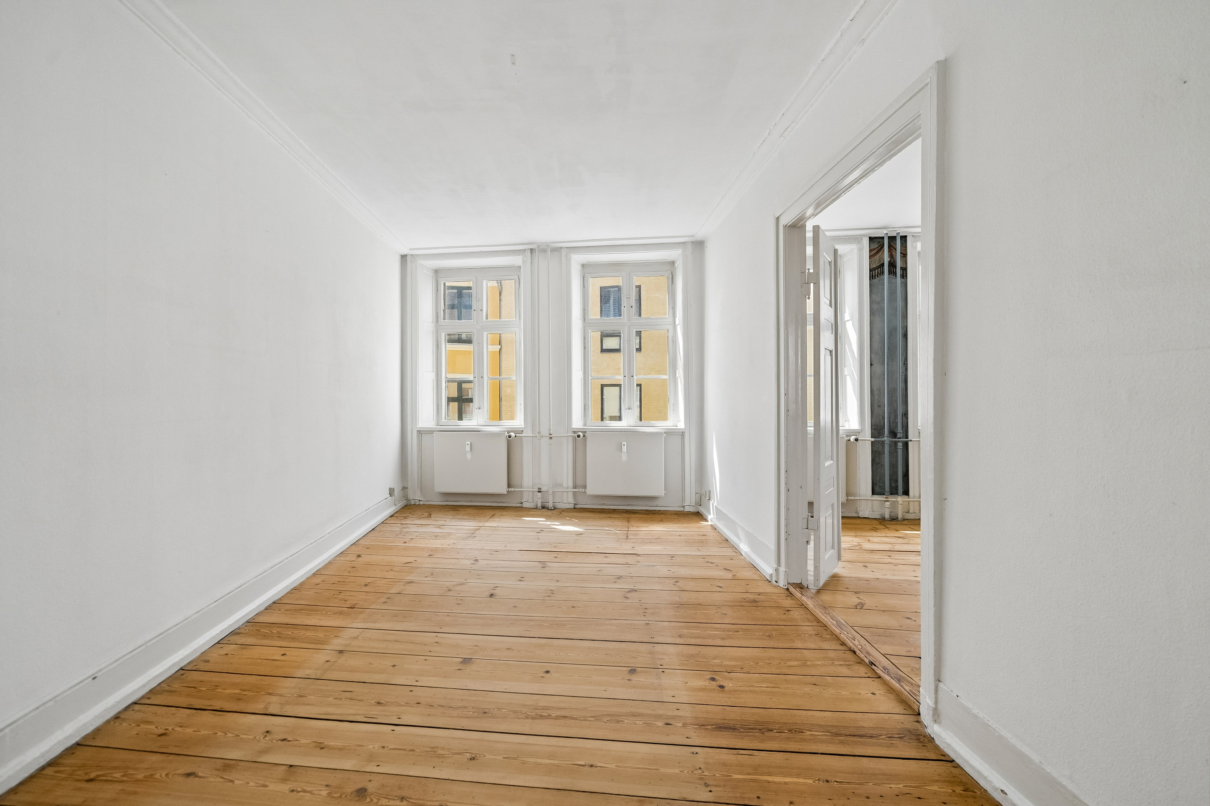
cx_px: 605
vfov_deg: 81.2
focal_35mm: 14
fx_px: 471
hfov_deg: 104.3
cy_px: 403
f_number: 5
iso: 1000
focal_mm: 14
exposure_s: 1/640
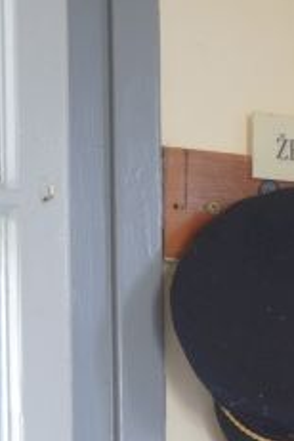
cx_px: 598
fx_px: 2046
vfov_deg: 11.7
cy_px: 685
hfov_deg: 7.8
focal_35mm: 167
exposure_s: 1/125
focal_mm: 26
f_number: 3.2
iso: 800
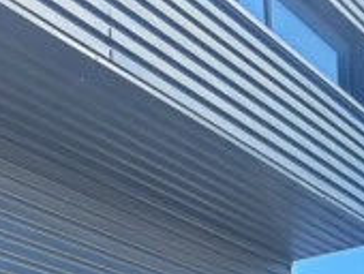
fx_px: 1011
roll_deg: +2.6
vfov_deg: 13.8
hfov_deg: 20.4
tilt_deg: +3.8
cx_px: 153
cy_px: 488
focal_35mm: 96
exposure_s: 1/1007
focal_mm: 5.96
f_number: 1.6
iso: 50
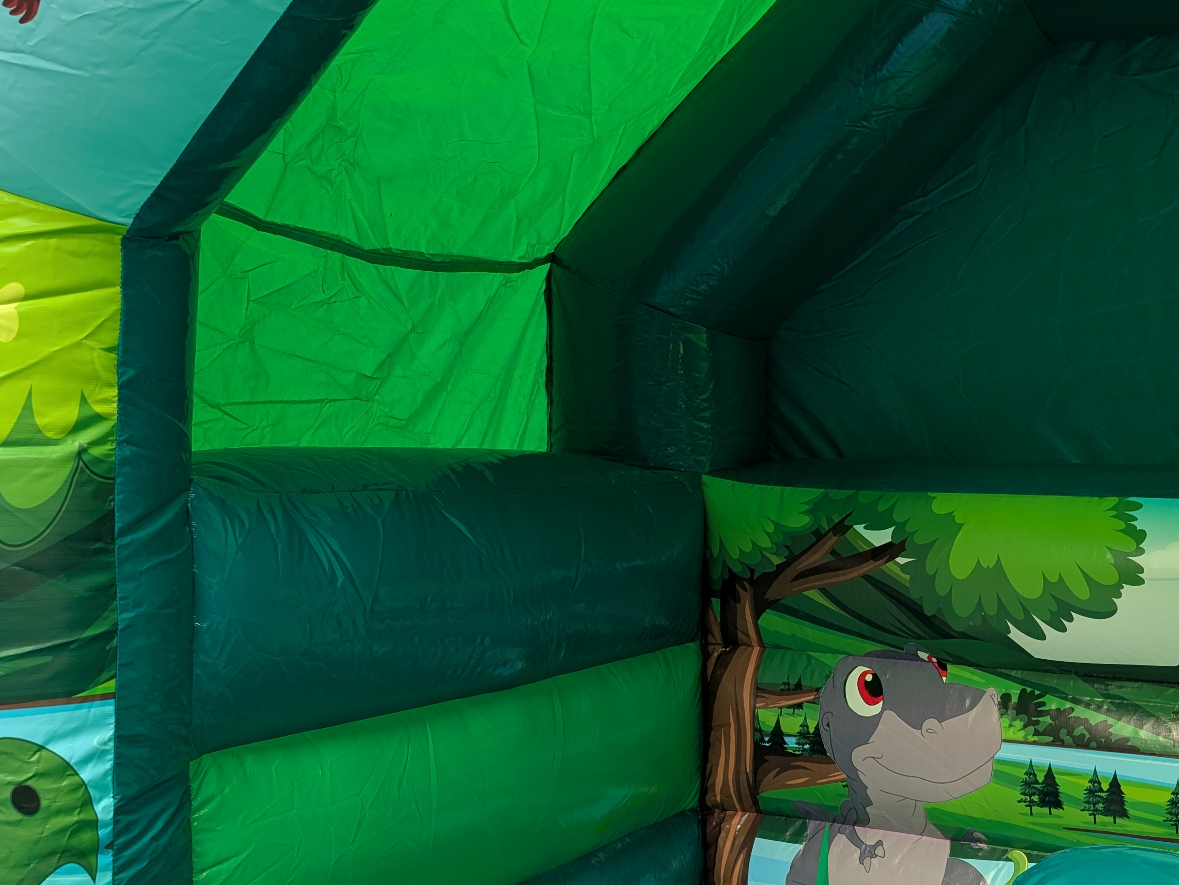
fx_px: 1328
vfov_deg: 36.7
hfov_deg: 47.3
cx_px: 760
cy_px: 520
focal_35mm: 39
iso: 22
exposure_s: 1/50
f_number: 1.68
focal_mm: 6.9
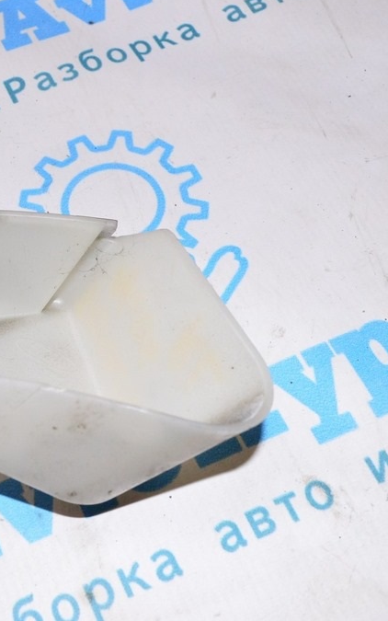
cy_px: 309
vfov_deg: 39.6
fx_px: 863
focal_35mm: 51
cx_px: 50
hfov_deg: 24.7
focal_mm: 22
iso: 1600
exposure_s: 1/200
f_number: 8
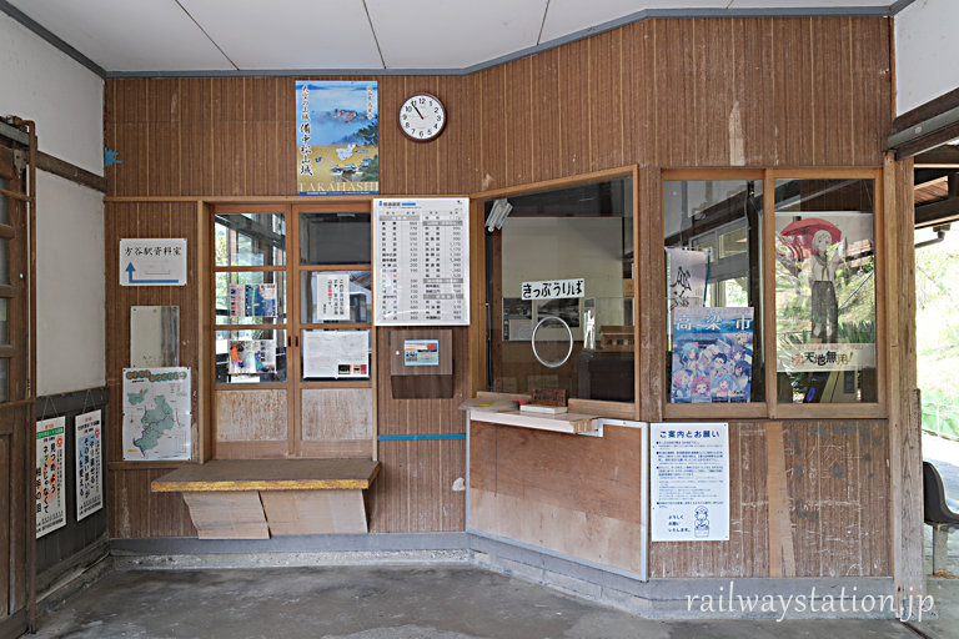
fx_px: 693
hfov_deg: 69.4
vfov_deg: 49.6
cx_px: 480
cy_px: 320
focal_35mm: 26
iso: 400
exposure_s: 1/20
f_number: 7.1
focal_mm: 17.5
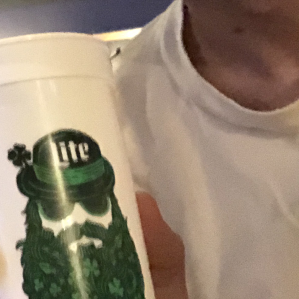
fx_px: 870
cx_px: -166
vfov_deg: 18.7
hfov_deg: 17.3
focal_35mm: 89
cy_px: -35
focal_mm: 2.87
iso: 2000
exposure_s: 1/15
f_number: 2.2
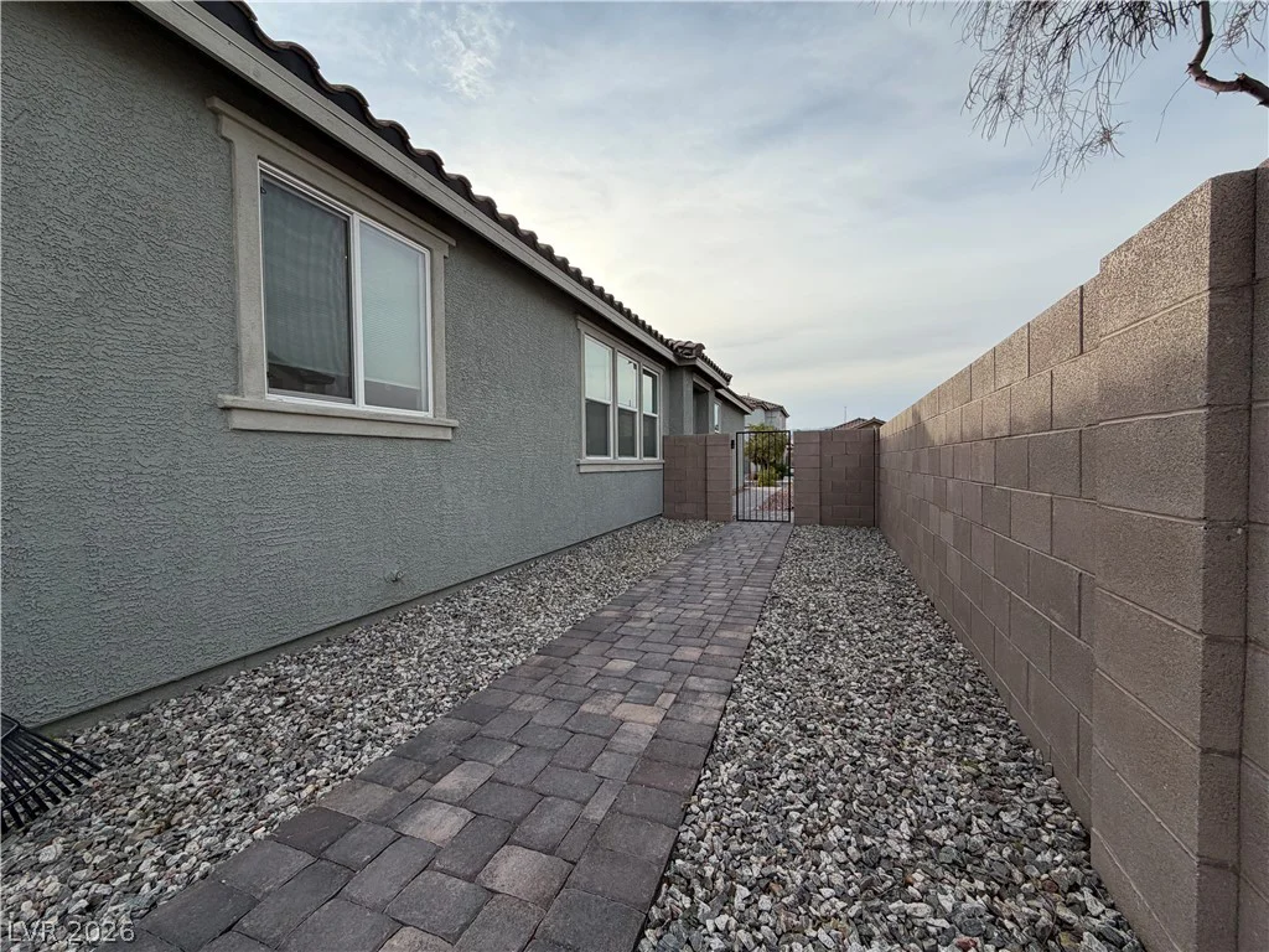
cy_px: 476
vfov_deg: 85.7
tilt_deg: -1.7
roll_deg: +0.9
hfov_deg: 102.1
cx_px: 634
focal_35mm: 14
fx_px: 513
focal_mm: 2.22
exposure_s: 1/955
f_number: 2.2
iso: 32
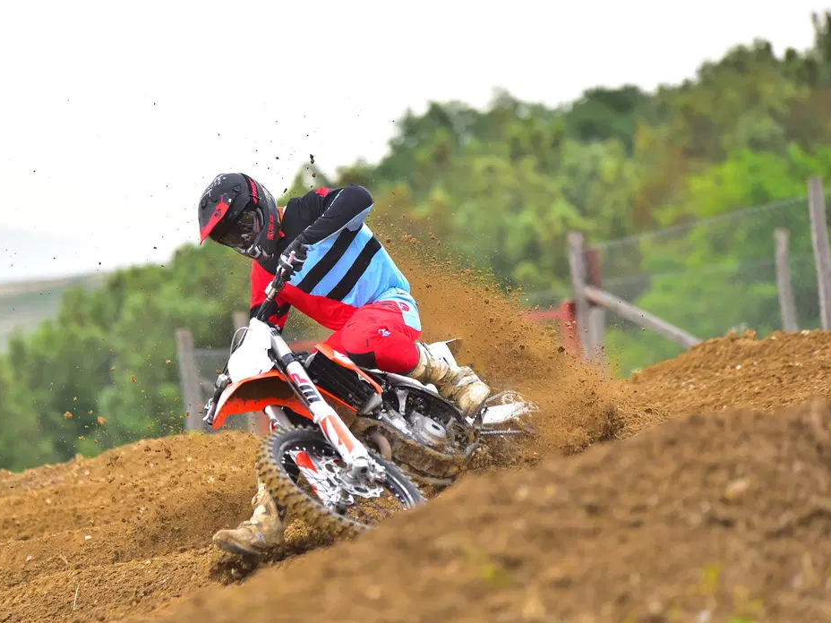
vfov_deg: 6.5
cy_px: 326
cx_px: 316
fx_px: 5521
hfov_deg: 8.6
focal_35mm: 230
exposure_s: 1/4000
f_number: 3.2
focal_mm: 185
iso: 1000
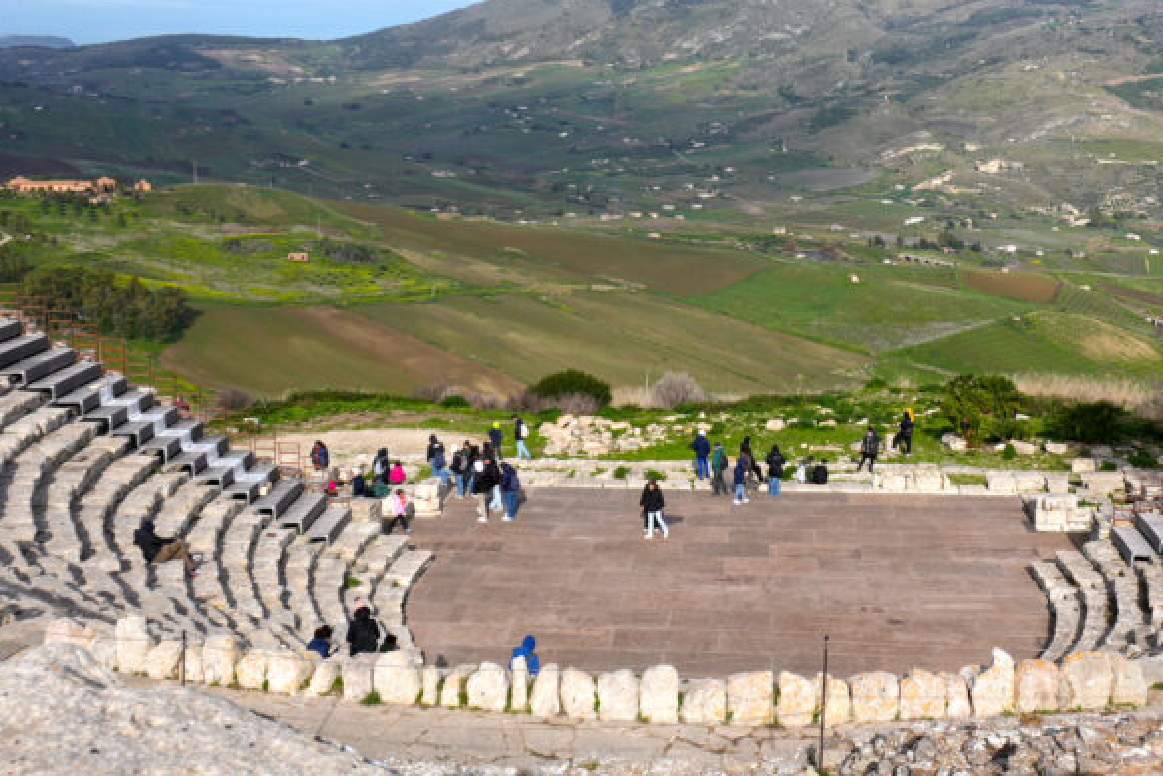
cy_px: 242
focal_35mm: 42
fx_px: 1357
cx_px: 718
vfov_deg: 31.6
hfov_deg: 46.0
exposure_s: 1/500
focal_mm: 16
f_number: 8
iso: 100
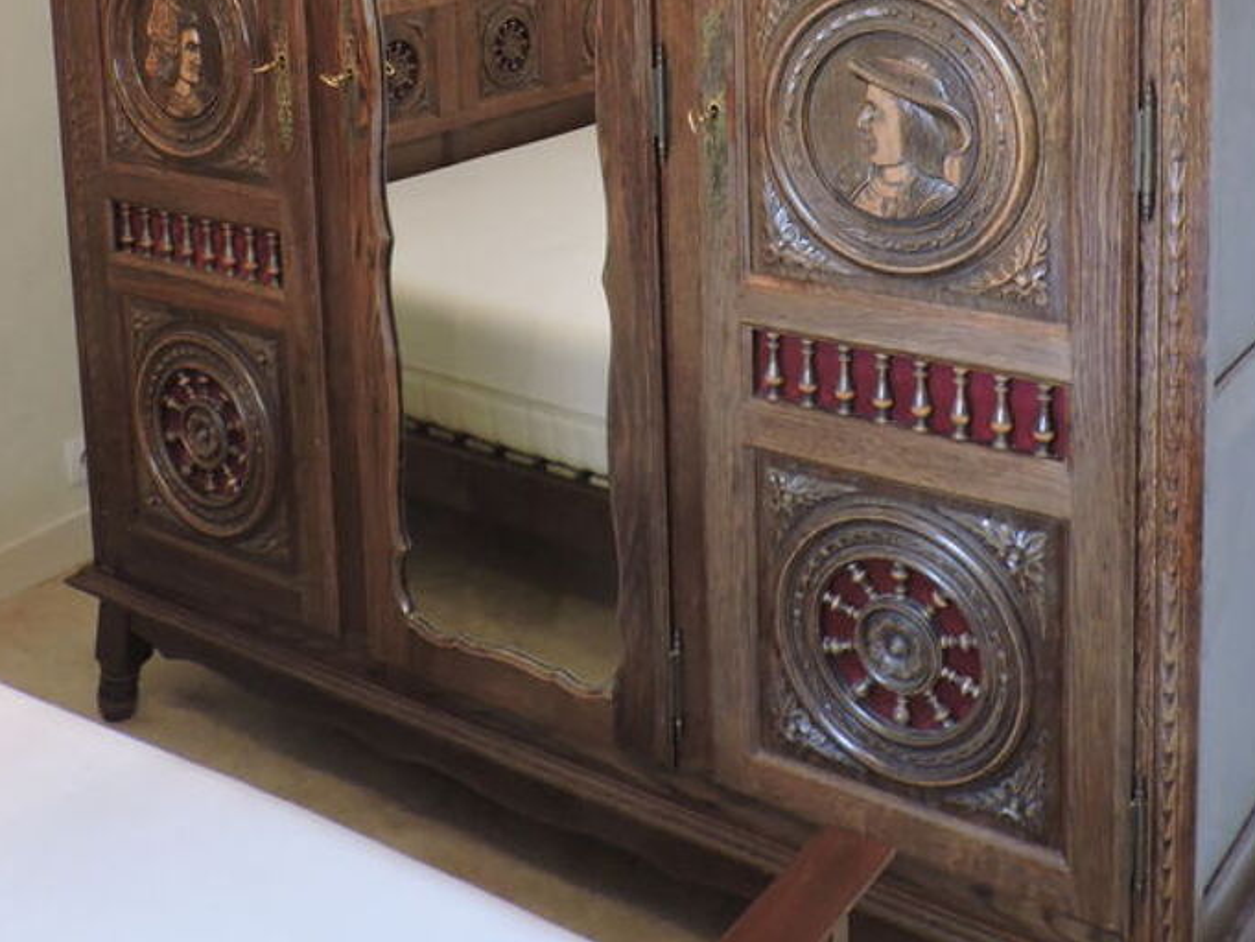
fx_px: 1704
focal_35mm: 47
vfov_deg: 28.8
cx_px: 581
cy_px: -10
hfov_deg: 40.4
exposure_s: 1/8
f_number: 4.2
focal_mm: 4.3
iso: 400
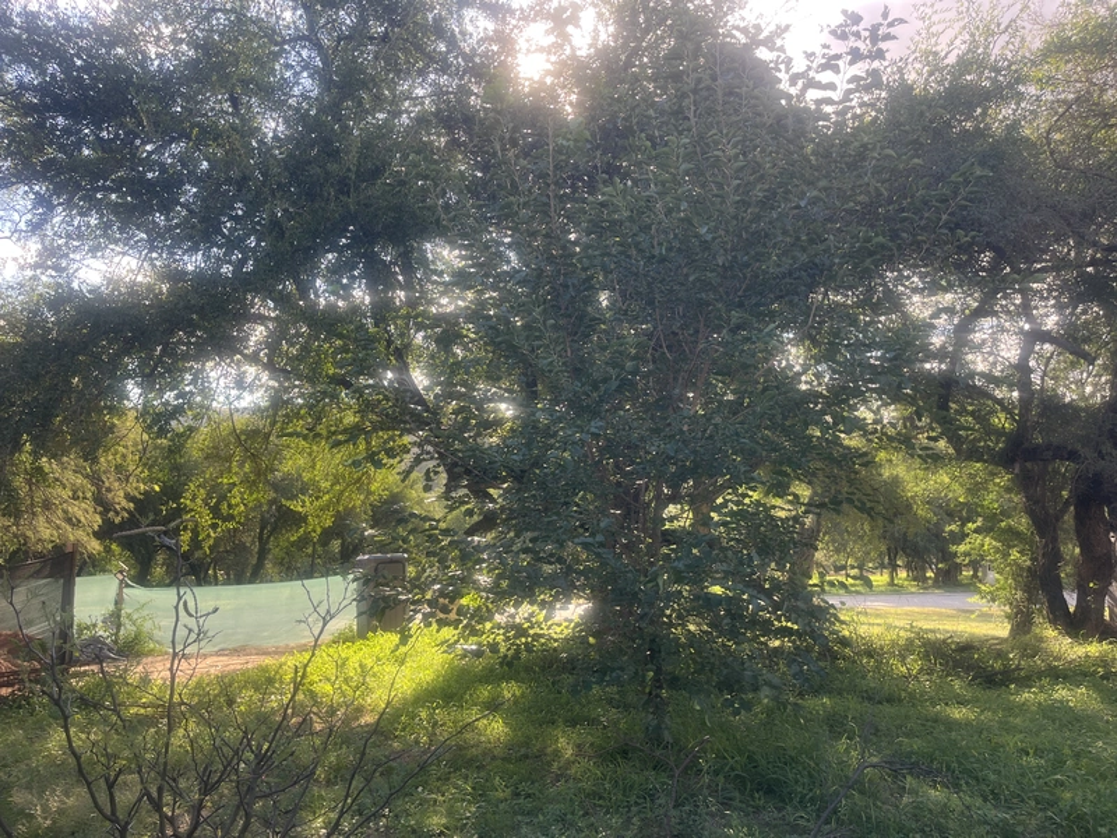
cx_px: 558
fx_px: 839
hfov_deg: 67.3
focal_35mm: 26
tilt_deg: +5.2
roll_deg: -1.8
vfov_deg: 53.1
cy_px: 419
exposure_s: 1/303
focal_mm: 5.1
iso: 50
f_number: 1.6
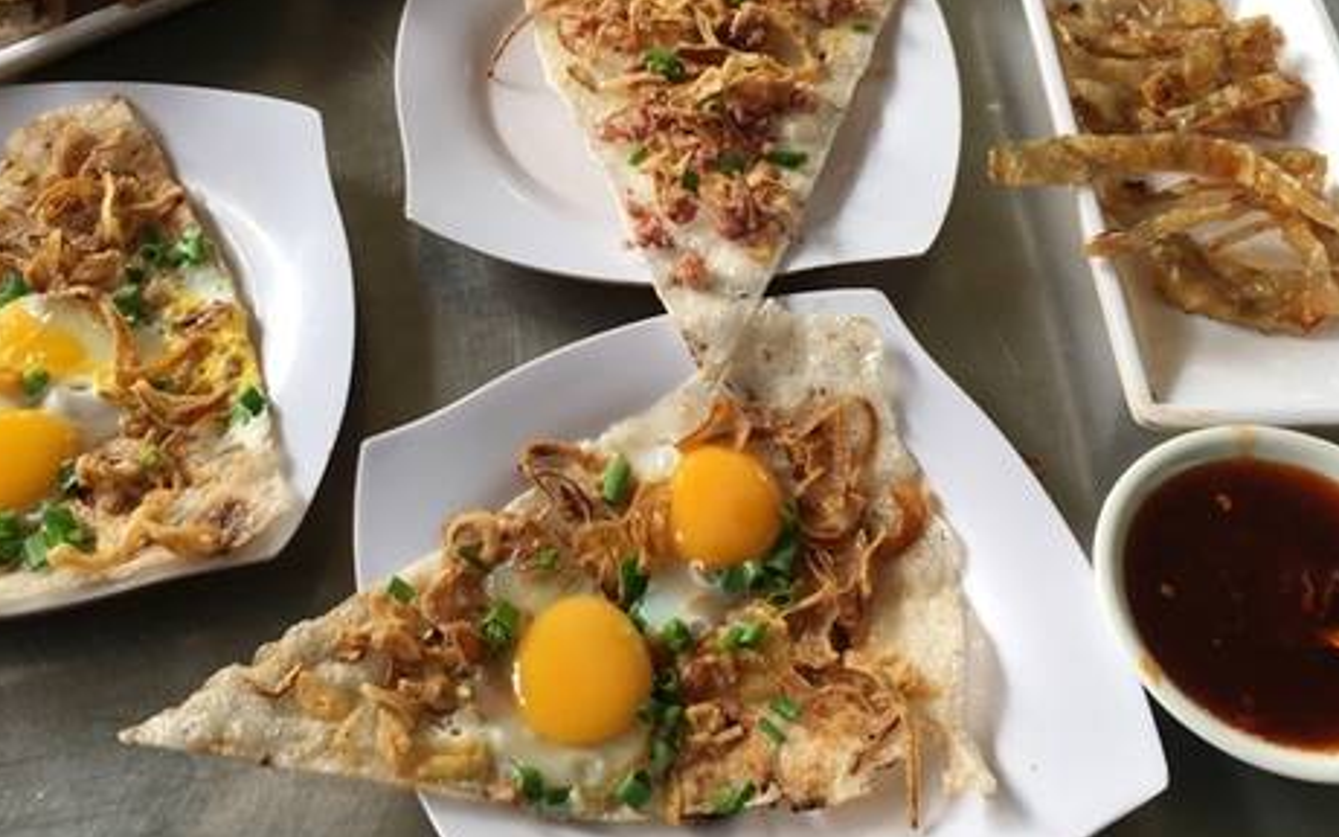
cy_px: 363
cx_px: 593
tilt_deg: -56.1
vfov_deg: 31.9
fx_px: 1460
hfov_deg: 49.2
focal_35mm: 40
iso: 32
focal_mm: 4.15
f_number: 2.2
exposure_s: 1/100
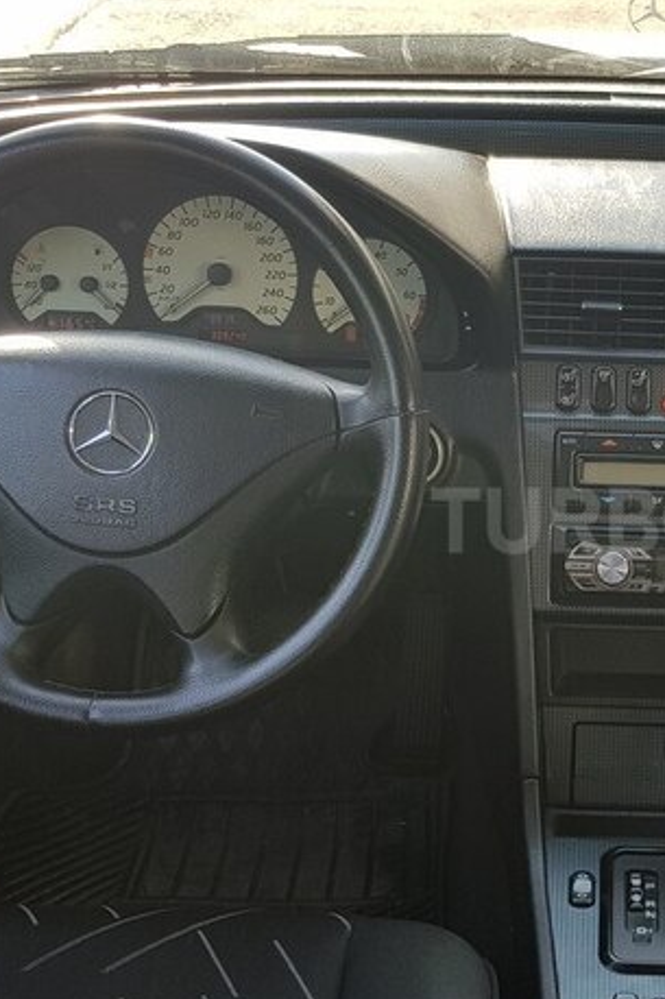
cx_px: 654
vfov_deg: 49.6
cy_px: 520
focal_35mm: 39
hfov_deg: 31.7
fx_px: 1081
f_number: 1.7
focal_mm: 4.2
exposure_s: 1/428
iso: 40
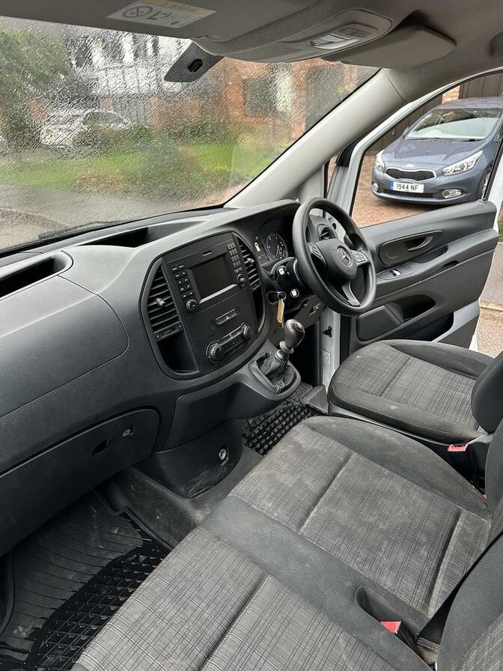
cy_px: 336
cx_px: 252
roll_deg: +1.1
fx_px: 465
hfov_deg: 56.8
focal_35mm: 24
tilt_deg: -25.1
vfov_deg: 71.6
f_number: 1.78
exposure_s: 1/95
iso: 250
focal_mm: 6.86
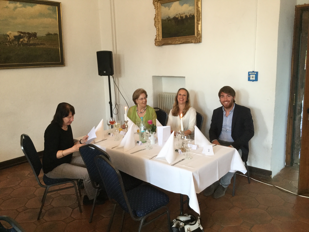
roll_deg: +0.1
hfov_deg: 58.4
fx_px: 277
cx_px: 154
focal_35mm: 31
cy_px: 116
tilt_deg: -11.8
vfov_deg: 45.4
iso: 40
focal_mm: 3.3
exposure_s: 1/30
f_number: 2.4
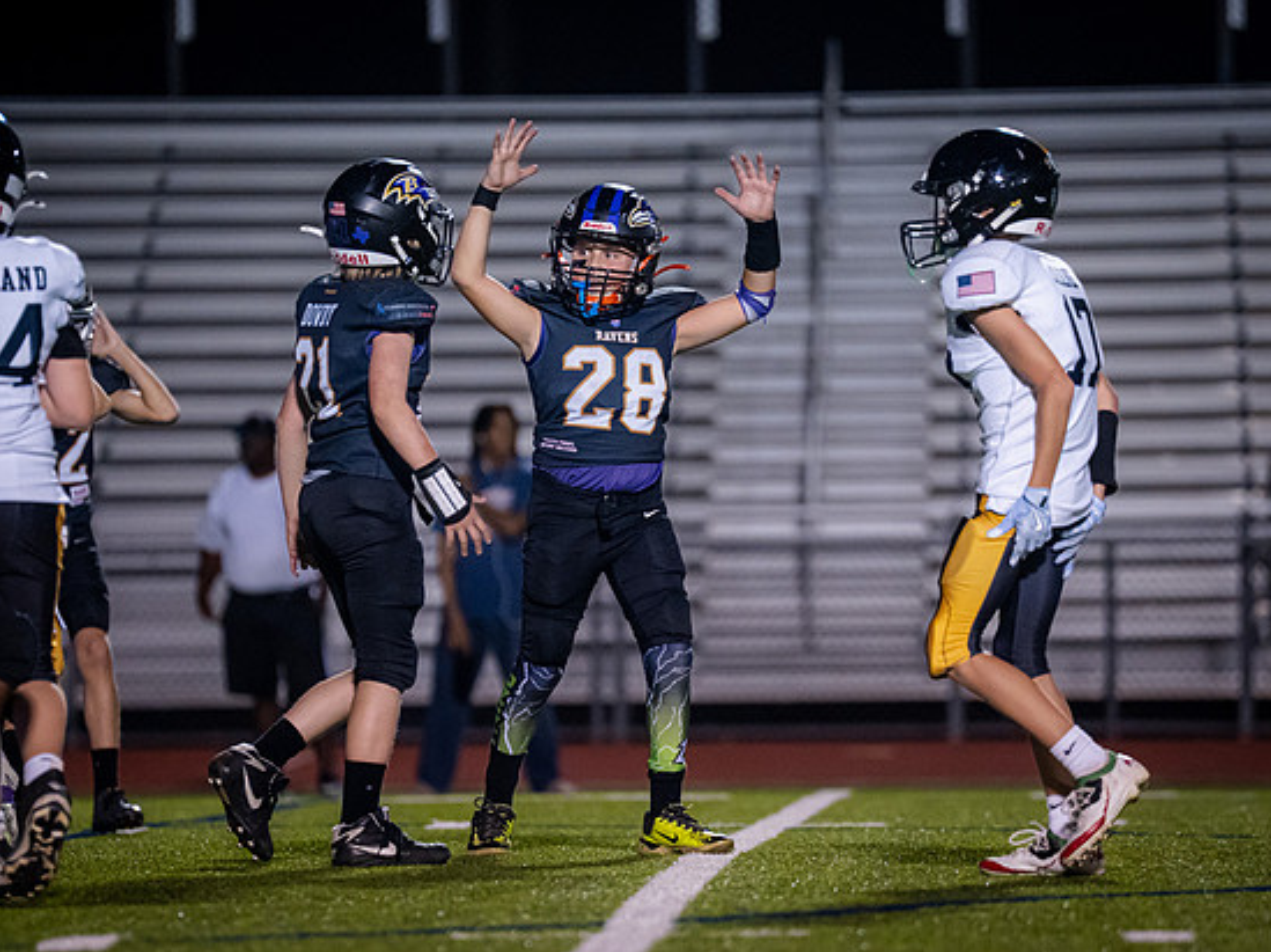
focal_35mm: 321
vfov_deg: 4.6
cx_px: 641
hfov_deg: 6.2
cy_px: 524
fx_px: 11778
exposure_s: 1/1000
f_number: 2.8
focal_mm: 200
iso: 2500
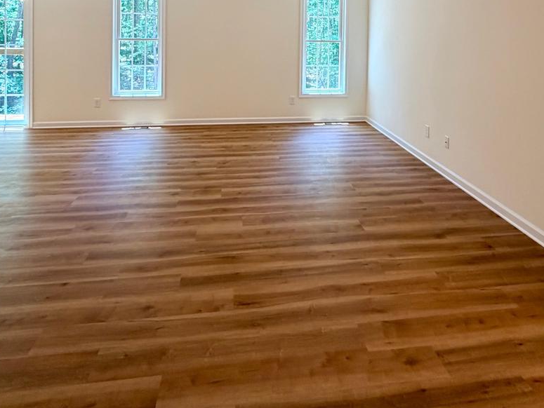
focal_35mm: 26
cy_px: 36
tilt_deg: -0.8
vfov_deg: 47.4
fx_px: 409
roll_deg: -0.9
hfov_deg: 67.2
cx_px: 293
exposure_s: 1/120
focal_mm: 2.22
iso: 125
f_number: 2.2
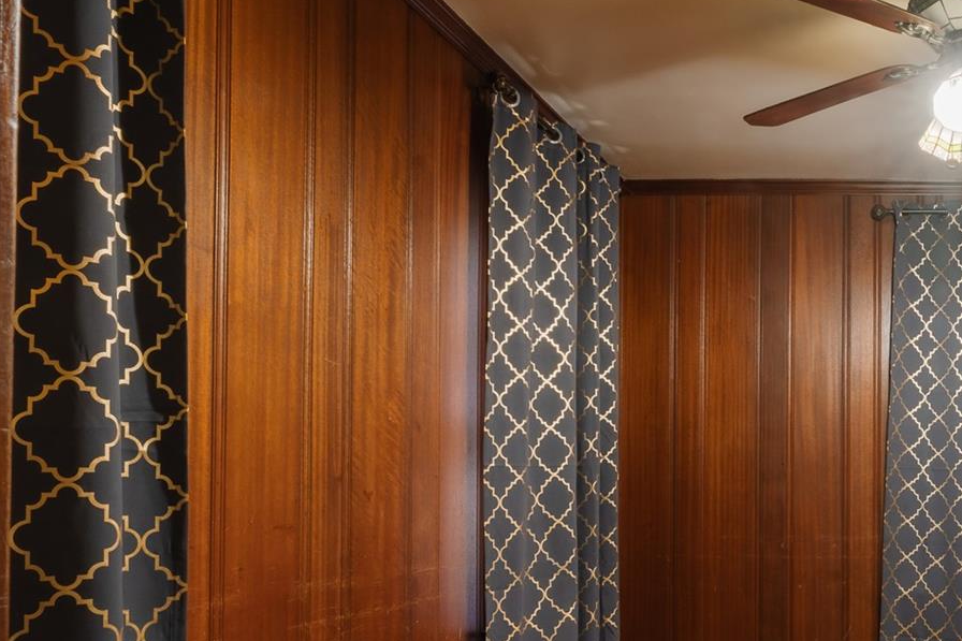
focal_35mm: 32
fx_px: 855
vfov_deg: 40.1
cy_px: 468
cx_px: 935
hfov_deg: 49.4
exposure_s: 1/3
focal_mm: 14
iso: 400
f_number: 18
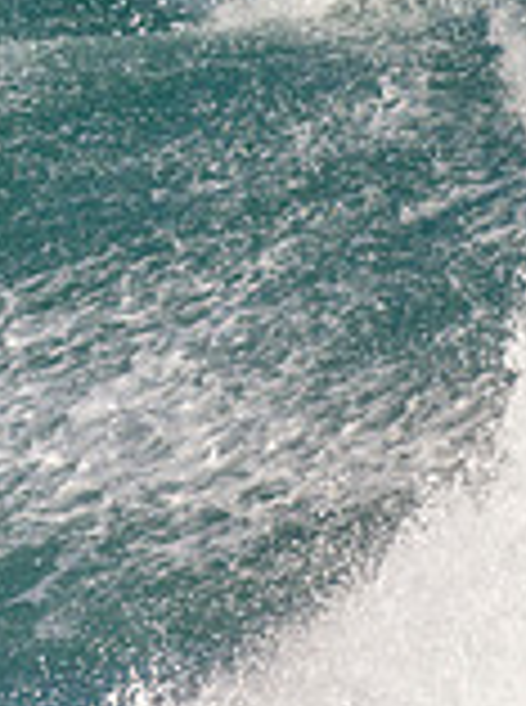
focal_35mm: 2849
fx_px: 57959
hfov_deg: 0.5
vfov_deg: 0.7
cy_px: -92
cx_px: -661
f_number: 11
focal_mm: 800
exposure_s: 1/2000
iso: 2500
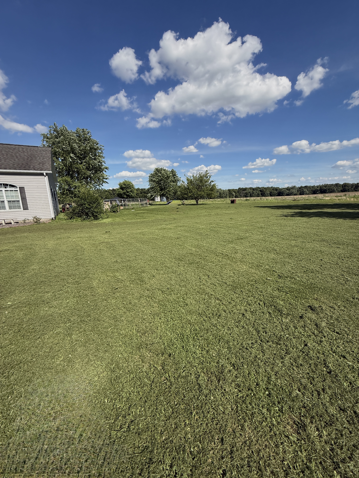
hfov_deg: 85.7
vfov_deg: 102.1
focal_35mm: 14
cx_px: 180
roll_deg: -2.0
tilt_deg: -12.6
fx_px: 194
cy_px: 239
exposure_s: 1/1901
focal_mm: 2.22
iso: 50
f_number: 2.2
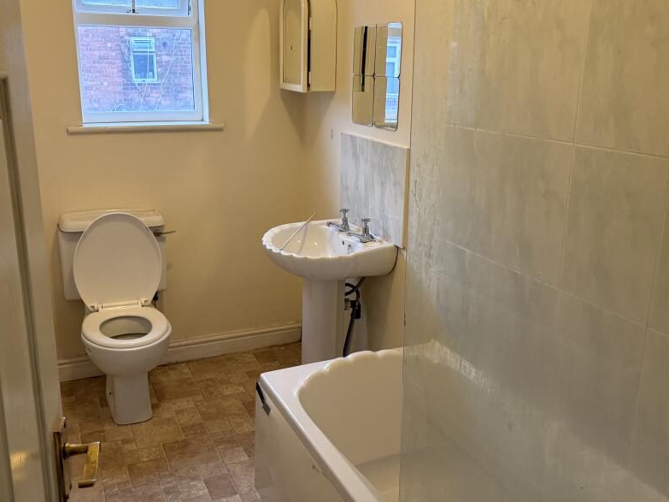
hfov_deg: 54.0
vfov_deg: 41.8
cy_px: 249
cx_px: 337
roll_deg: -0.6
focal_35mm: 34
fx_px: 657
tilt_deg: -15.5
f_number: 1.6
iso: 160
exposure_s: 1/50
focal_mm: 5.96
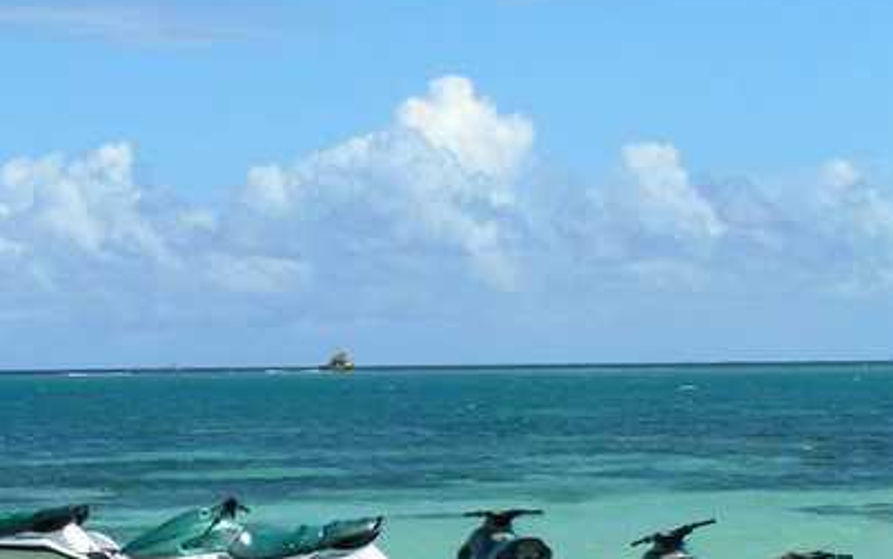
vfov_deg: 8.5
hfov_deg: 13.5
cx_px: 212
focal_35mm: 154
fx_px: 3749
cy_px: 399
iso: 50
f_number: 6.3
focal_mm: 13.9
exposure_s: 1/500
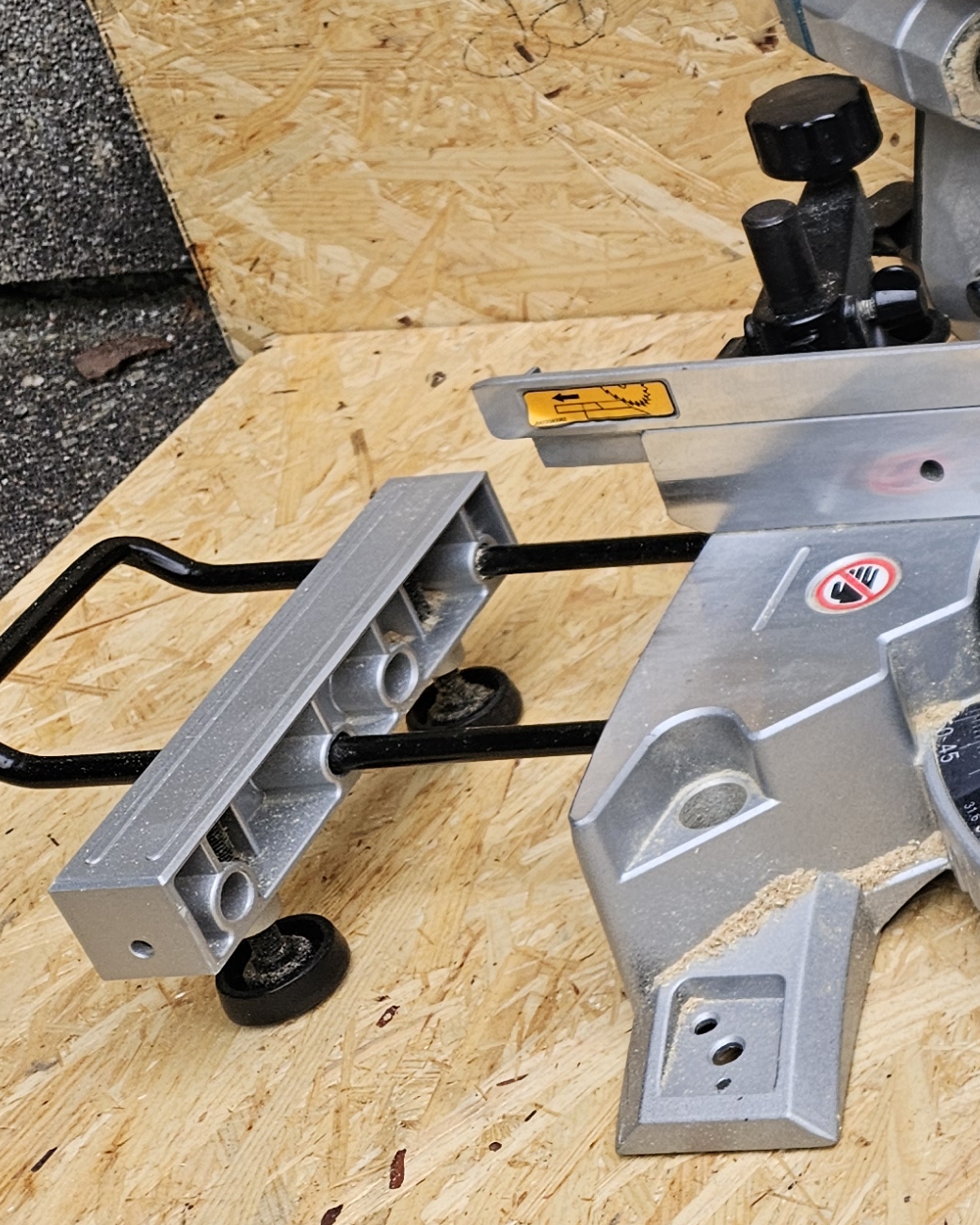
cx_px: 1720
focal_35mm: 69
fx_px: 2501
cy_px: 150
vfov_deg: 26.7
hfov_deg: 18.0
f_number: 1.8
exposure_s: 1/100
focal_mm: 5.4
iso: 40
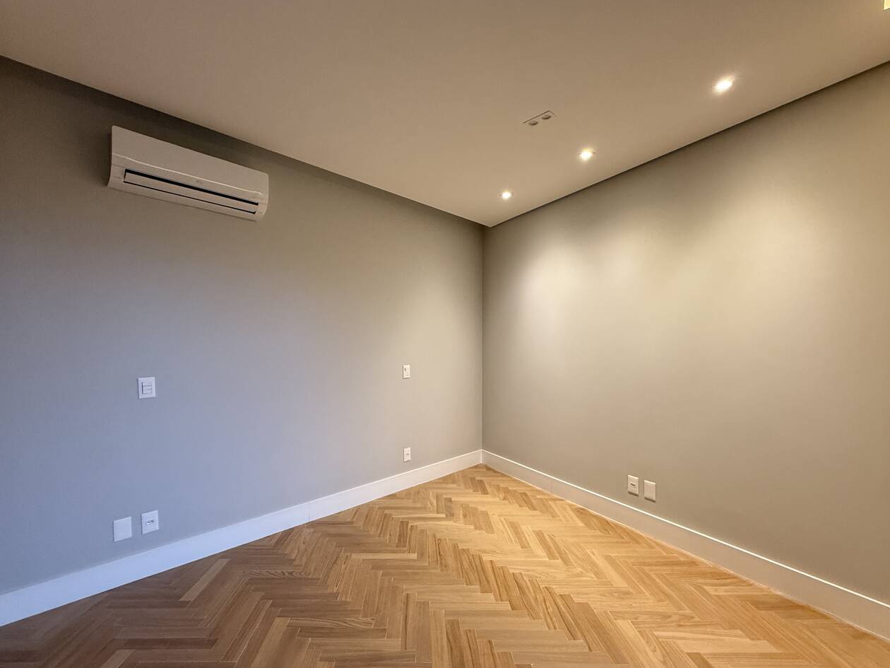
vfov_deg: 78.0
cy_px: 354
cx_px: 429
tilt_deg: -0.8
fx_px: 411
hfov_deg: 94.5
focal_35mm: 16
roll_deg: +0.0
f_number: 2.2
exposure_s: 1/60
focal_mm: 2.22
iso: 320
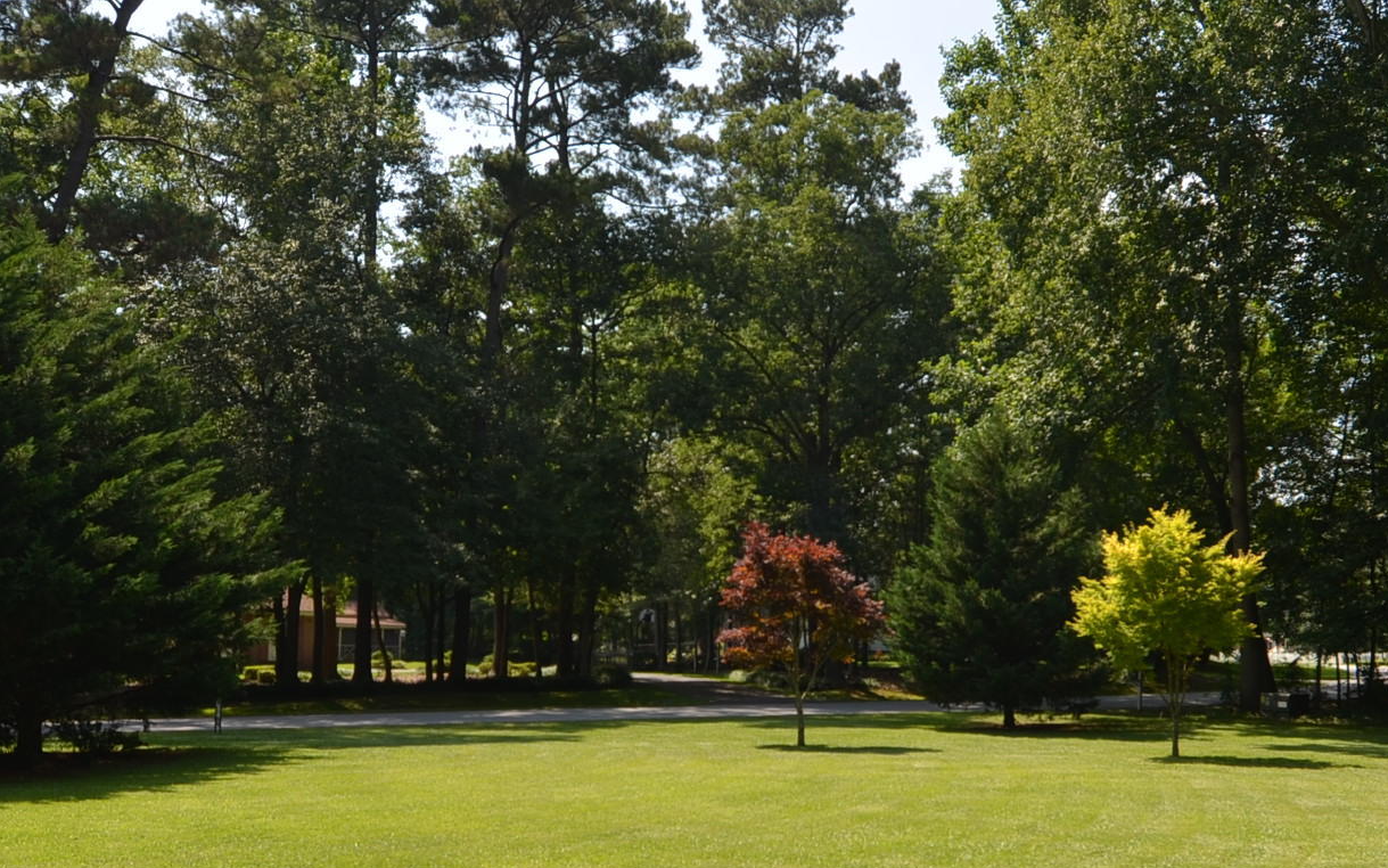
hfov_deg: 52.5
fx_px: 1400
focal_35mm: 37
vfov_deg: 34.0
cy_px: 609
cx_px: 800
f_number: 8
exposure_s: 1/250
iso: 100
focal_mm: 12
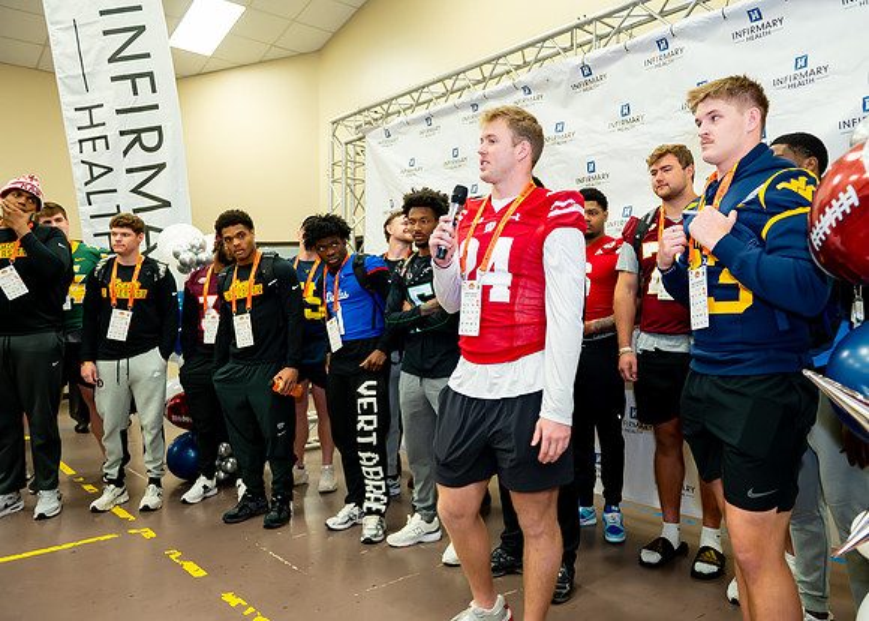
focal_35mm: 26
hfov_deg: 67.3
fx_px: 649
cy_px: 297
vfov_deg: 51.0
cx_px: 487
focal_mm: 24
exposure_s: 1/200
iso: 1600
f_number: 2.8
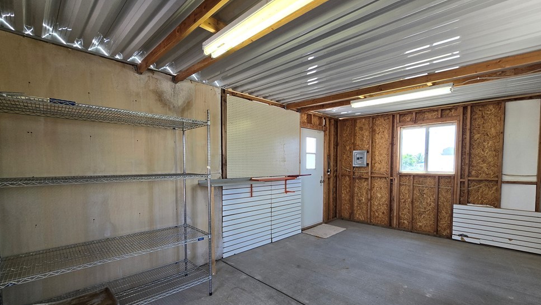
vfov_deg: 70.3
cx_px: 269
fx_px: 215
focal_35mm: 15
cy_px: 170
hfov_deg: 103.0
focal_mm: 2.2
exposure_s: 1/120
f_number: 2.2
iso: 100
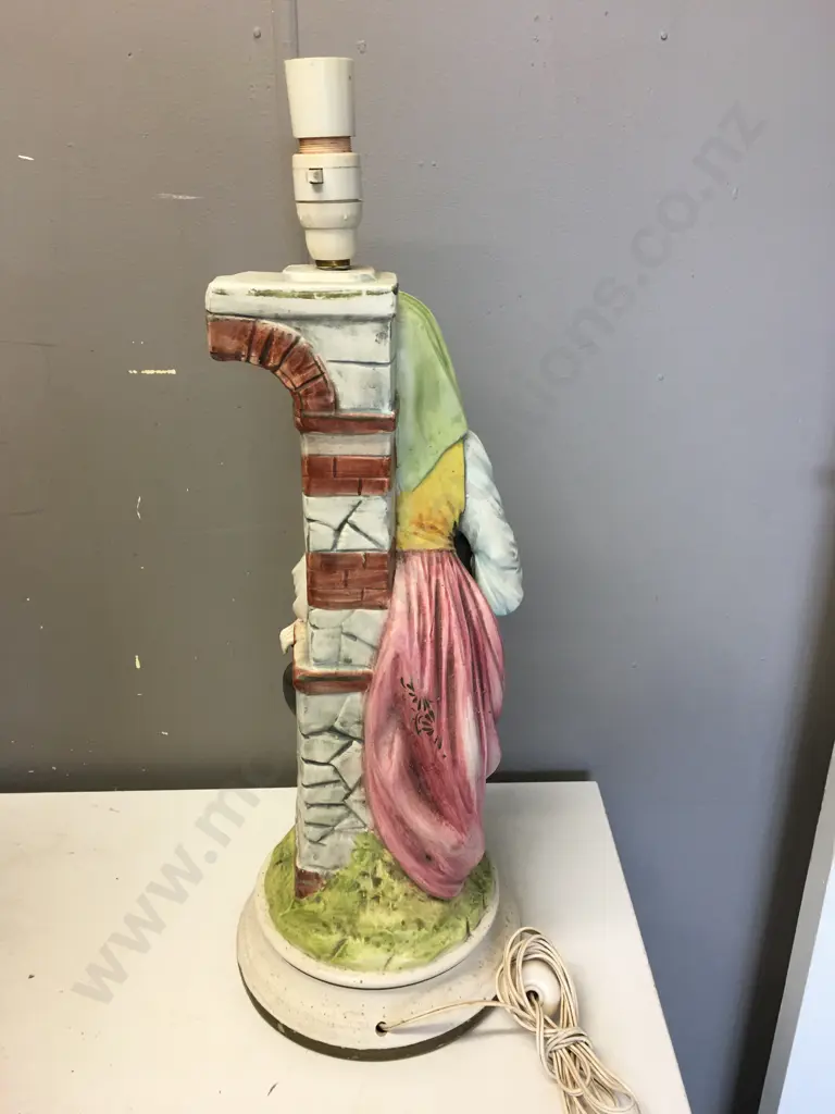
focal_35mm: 29
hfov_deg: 48.2
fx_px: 933
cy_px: 557
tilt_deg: -21.3
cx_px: 418
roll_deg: +0.1
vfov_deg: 61.7
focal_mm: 4.15
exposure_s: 1/33
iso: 40
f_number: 2.2
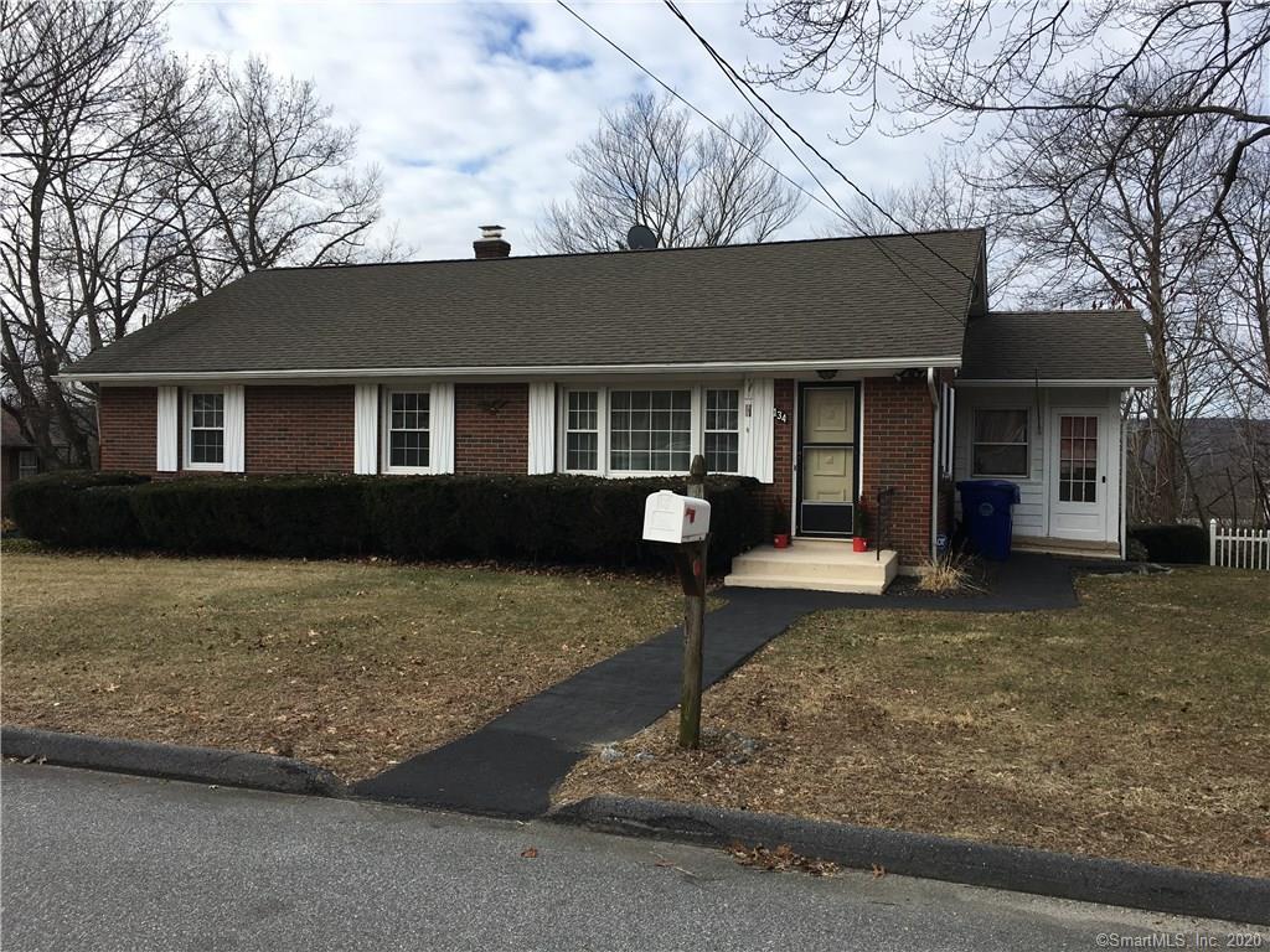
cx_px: 635
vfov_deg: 48.2
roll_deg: -0.7
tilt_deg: -1.3
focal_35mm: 29
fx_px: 1064
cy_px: 476
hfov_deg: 61.7
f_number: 2.2
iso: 25
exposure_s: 1/894
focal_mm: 4.15
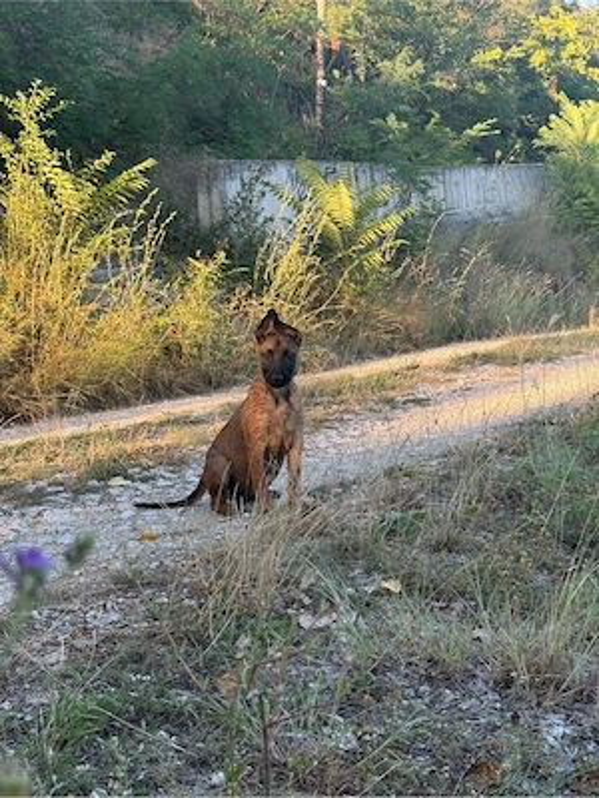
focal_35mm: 48
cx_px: 300
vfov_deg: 39.7
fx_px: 1107
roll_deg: +4.6
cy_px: 399
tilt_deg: -3.2
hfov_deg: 30.3
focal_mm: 6.76
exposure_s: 1/503
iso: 80
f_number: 1.78
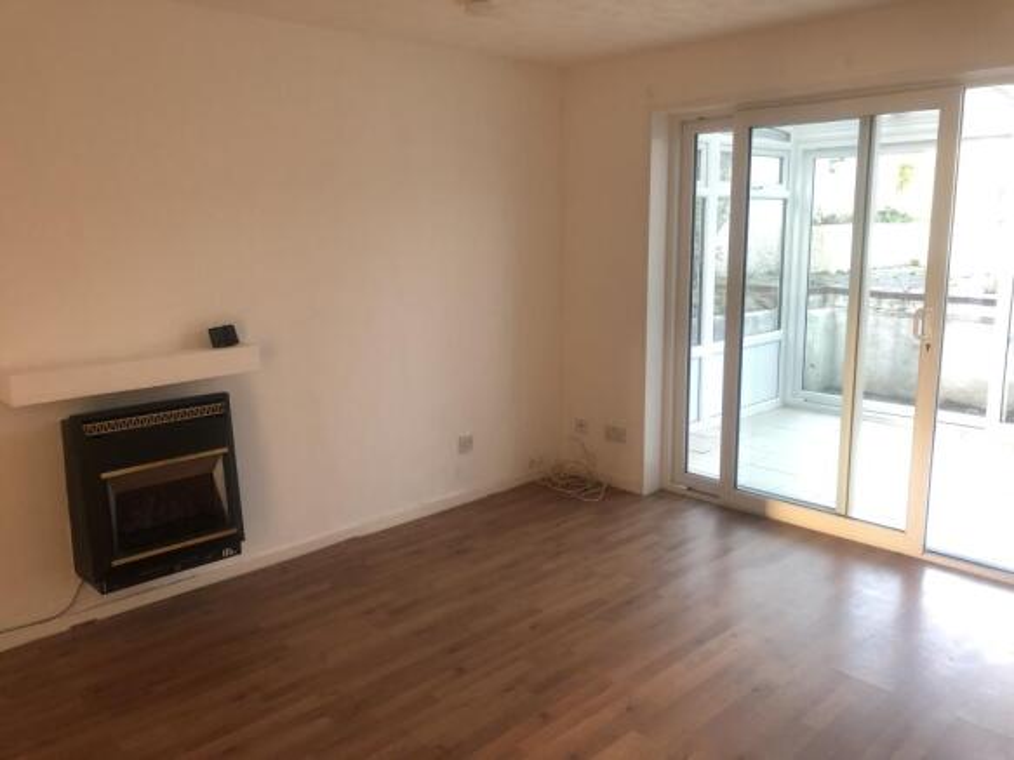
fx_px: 820
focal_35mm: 28
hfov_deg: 63.5
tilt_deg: -9.2
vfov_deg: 49.7
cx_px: 507
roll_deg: +0.6
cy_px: 380
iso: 40
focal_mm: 4
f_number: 1.8
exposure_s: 1/20
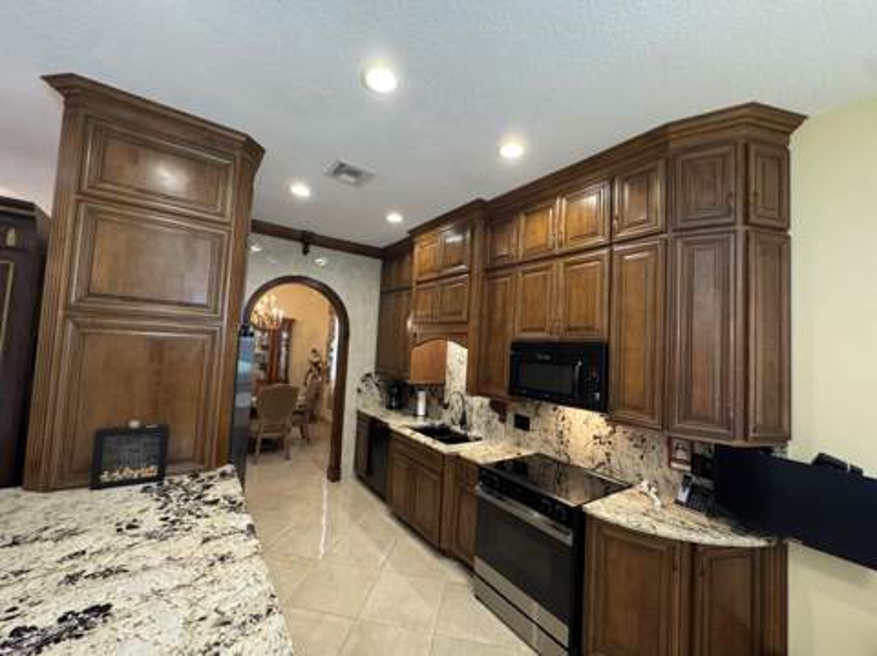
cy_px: 328
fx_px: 354
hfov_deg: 102.1
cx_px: 438
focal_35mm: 14
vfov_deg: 85.6
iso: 500
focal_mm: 2.22
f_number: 2.2
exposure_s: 1/60
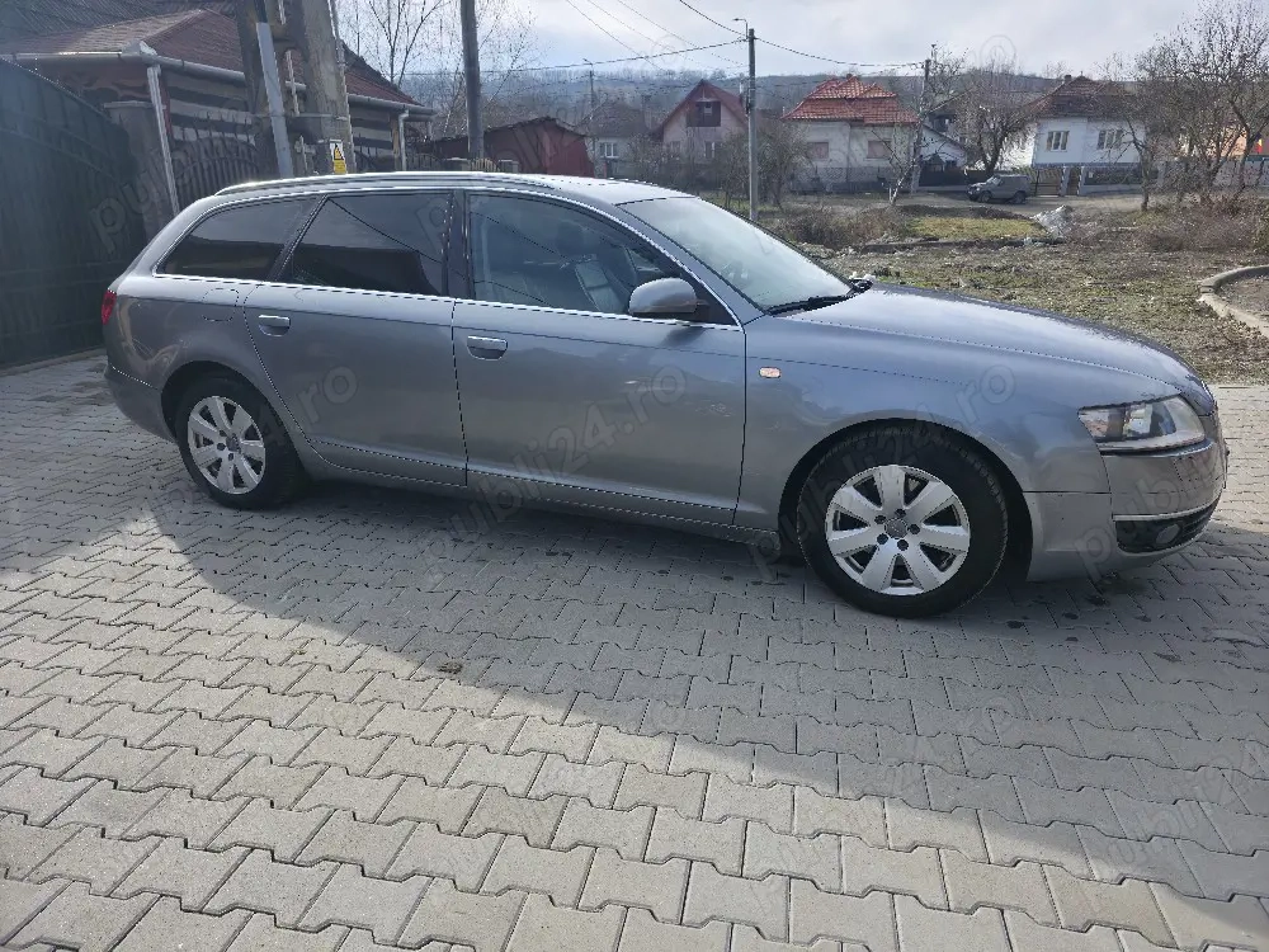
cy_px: 476
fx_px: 843
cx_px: 634
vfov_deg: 58.9
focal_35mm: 23
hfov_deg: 73.9
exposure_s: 1/1667
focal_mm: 6.3
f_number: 1.7
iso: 50
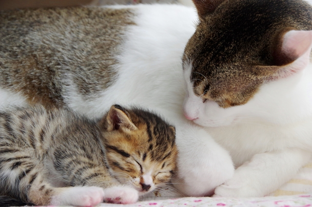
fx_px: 1013
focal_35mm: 117
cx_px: 156
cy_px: 104
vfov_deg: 11.7
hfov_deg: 17.5
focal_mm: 78
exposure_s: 1/125
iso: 800
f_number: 8
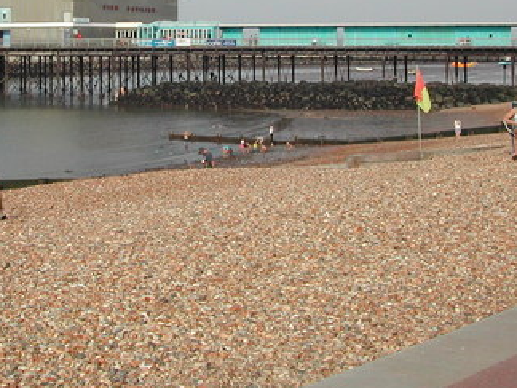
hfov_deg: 25.8
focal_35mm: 75
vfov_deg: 19.4
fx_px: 1120
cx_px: 171
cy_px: 54
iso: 100
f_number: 7.6
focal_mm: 8
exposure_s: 1/207
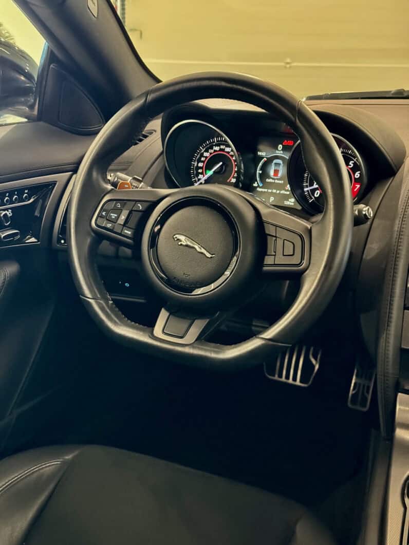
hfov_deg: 30.3
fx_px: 756
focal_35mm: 48
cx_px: 204
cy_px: 272
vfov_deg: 39.7
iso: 800
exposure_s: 1/30
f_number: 1.8
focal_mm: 6.8
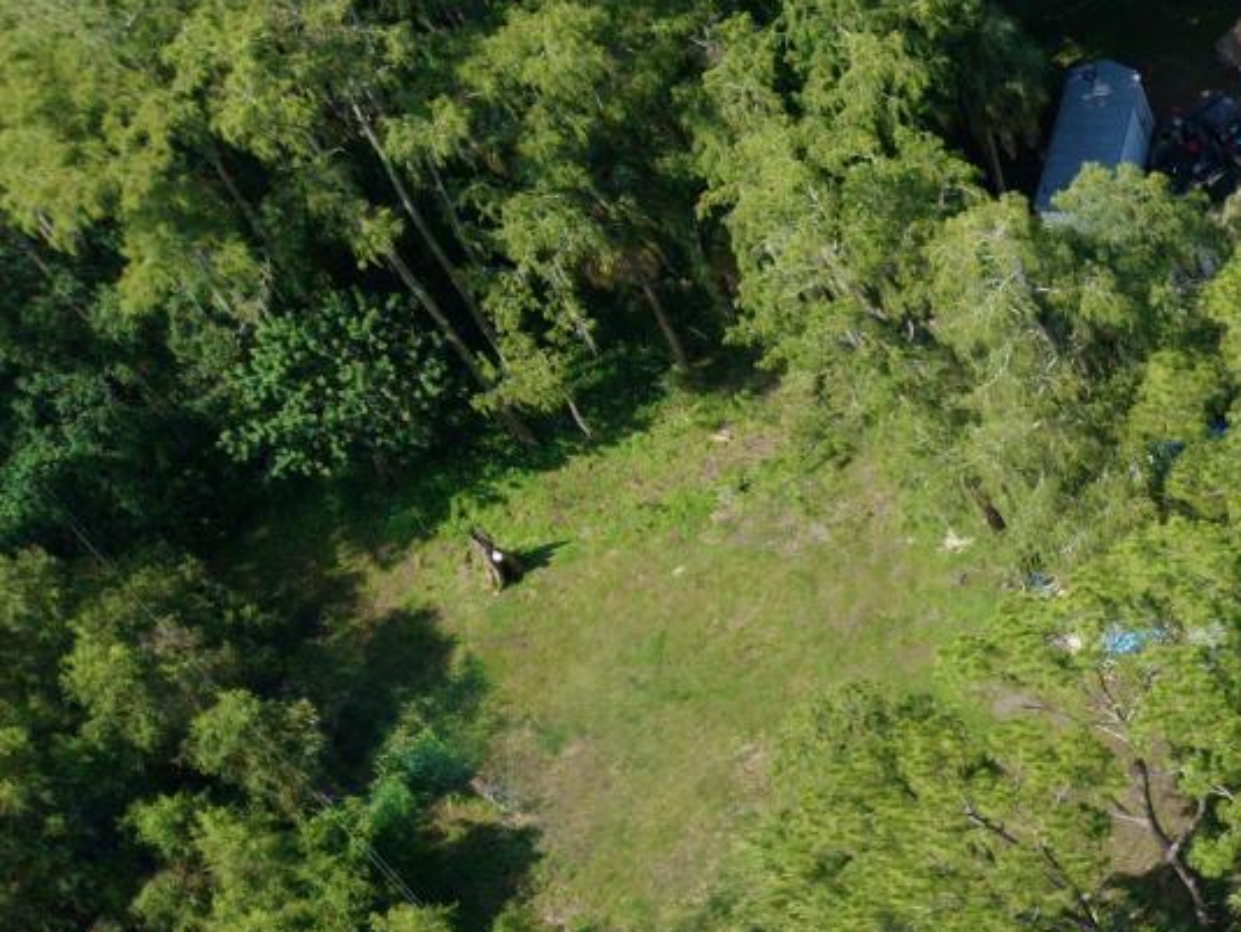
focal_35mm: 92
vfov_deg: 15.3
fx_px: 3300
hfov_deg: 17.7
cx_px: 2157
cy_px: 1223
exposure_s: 1/500
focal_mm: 8.67
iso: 250
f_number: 1.8
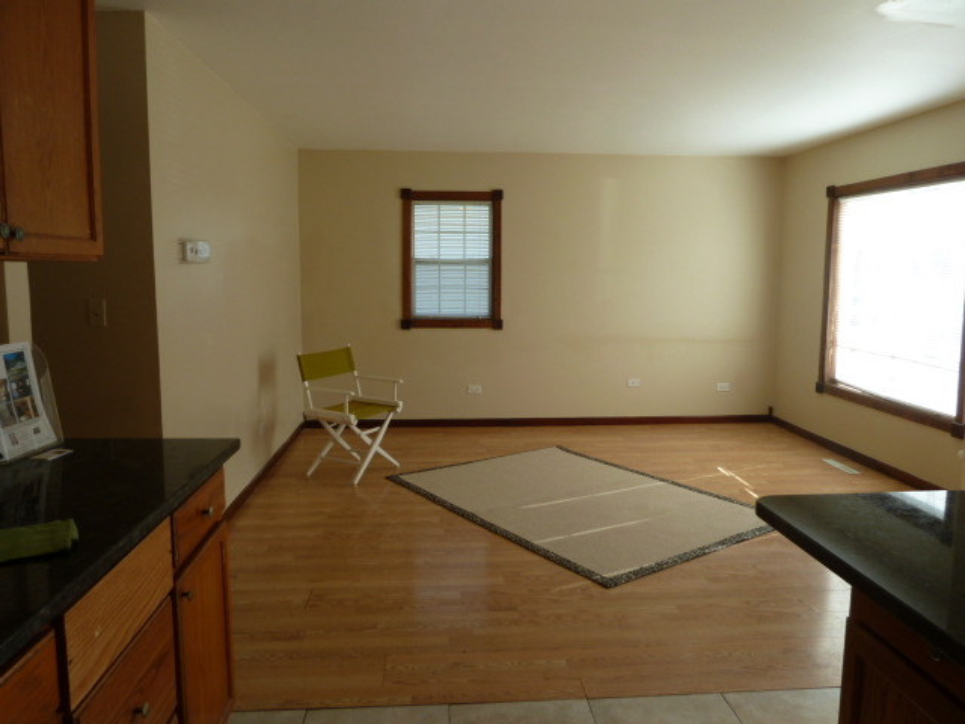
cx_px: 482
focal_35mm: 25
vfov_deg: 54.9
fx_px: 697
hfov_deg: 69.4
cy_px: 362
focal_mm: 4.1
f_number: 3.3
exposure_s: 1/60
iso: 80
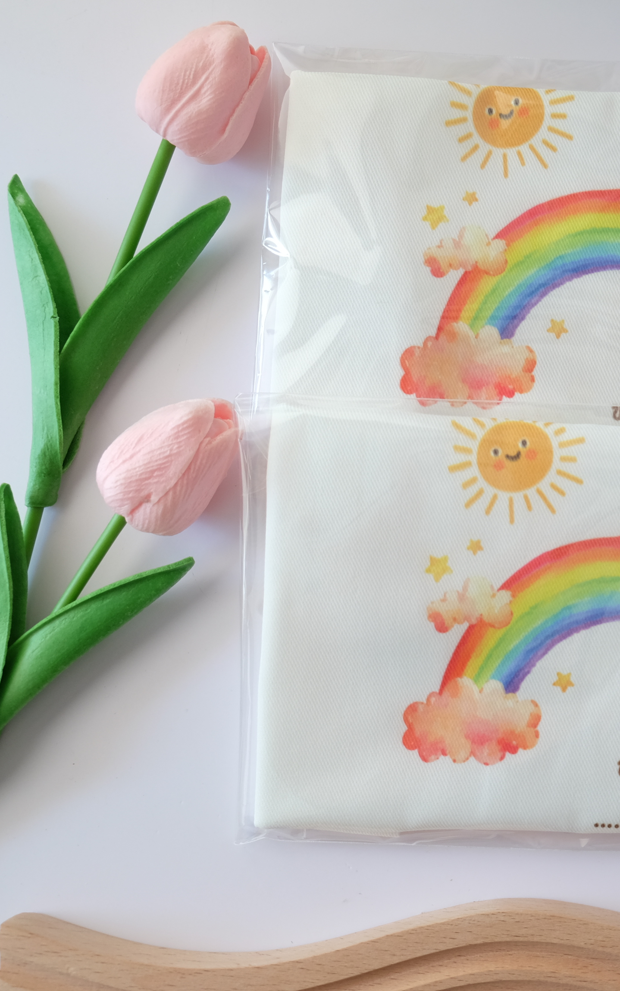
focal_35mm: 49
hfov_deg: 24.7
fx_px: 1324
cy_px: 495
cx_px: 672
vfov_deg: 41.0
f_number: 3.2
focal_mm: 21.4
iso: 400
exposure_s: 1/30
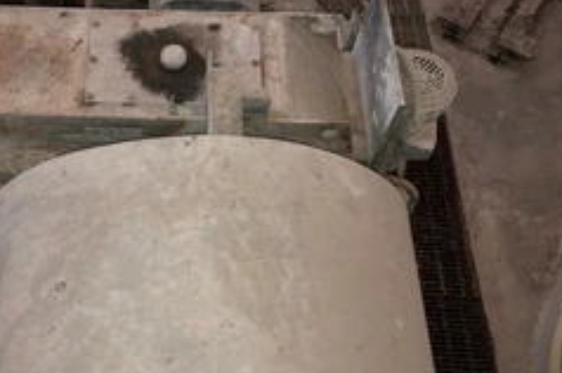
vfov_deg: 27.4
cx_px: 123
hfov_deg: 39.0
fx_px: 764
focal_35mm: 49
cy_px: 144
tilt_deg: -59.2
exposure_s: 1/4
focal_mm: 3.99
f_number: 1.8
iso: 125
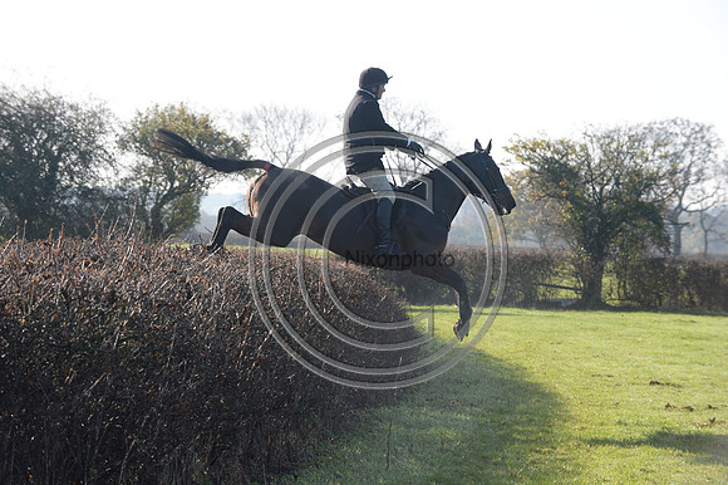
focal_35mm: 135
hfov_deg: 15.2
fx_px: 2728
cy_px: 242
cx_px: 364
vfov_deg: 10.1
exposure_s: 1/1250
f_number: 6.3
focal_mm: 135
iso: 1000
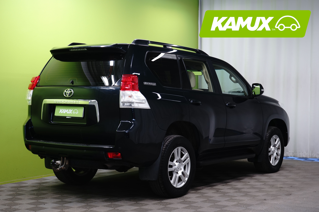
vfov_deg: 21.9
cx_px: 160
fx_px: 549
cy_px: 106
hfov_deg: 32.4
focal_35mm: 62
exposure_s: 1/6
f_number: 8
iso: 500
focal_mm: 62
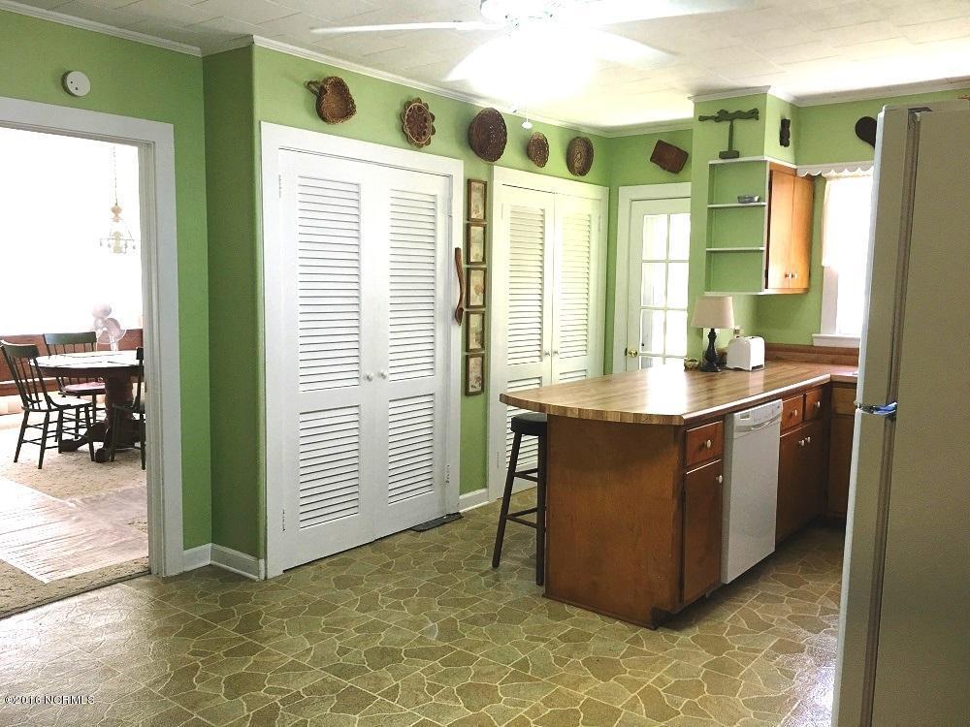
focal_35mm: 29
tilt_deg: -5.1
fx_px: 813
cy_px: 364
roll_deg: -0.5
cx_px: 485
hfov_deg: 61.7
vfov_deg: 48.2
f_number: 2.2
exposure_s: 1/30
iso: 40
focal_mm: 4.15
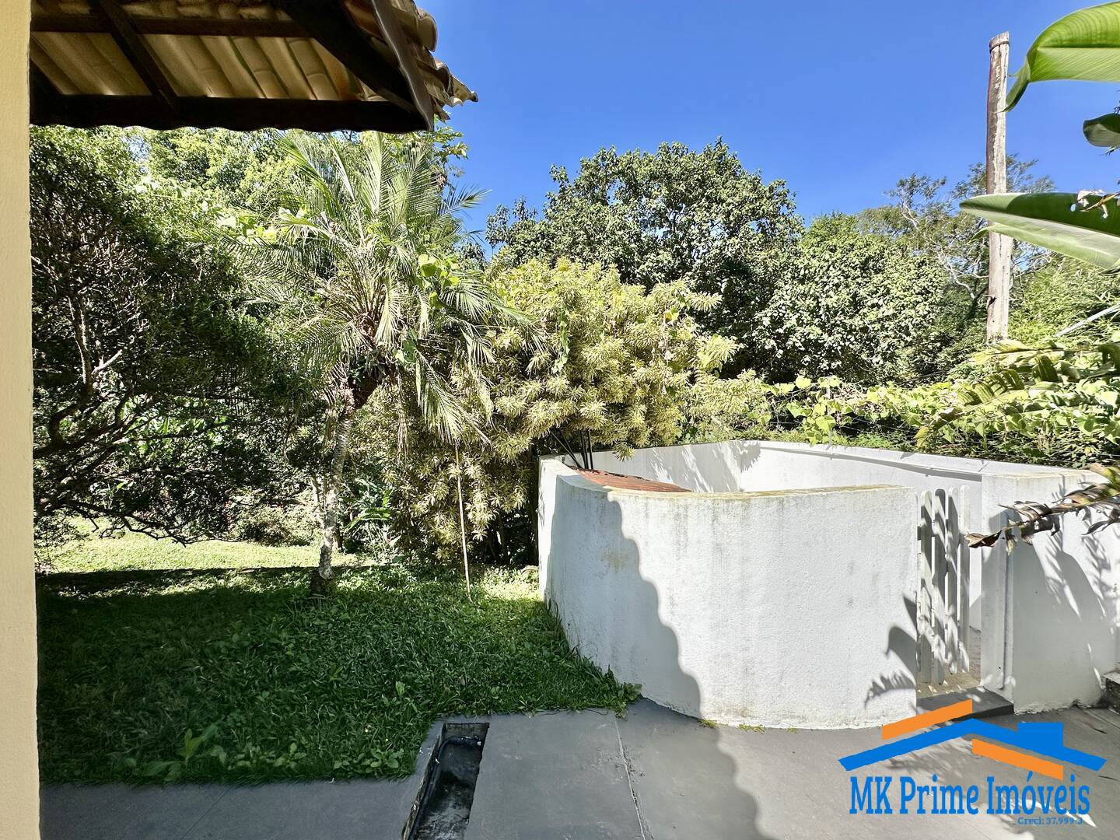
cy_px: 420
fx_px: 453
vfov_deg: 85.7
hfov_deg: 102.1
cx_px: 560
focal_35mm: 14
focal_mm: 2.22
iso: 50
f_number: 2.2
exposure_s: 1/1383
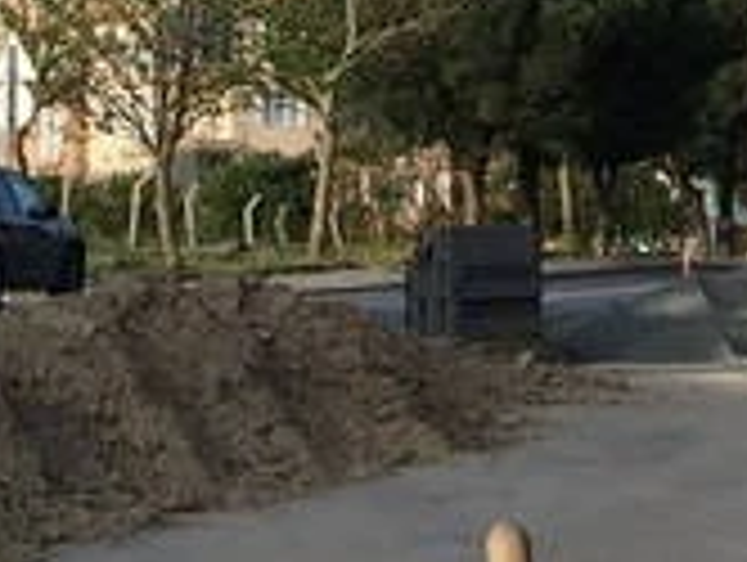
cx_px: 1462
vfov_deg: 8.5
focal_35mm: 176
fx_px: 3804
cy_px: 378
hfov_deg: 10.4
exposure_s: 1/884
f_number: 2.2
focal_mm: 4.15
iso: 25
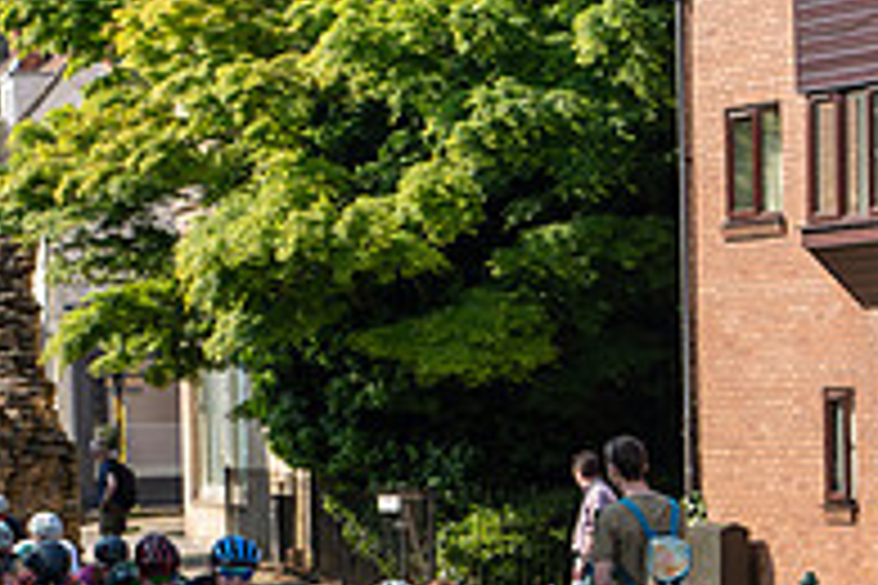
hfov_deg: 9.2
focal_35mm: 223
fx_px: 5438
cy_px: 835
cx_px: 576
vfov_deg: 6.1
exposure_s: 1/640
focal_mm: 75
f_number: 5
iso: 200
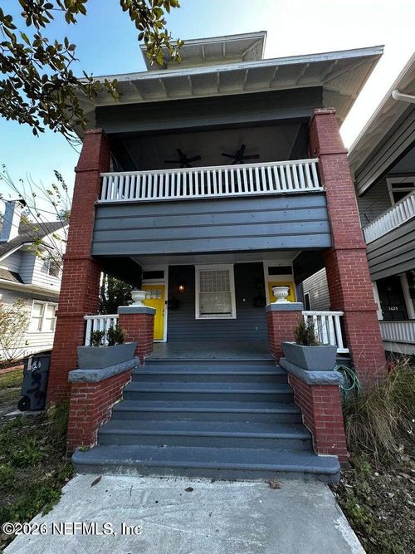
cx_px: 208
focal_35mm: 14
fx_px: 224
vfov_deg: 102.1
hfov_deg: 85.7
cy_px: 277
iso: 50
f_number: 2.2
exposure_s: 1/99
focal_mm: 2.22
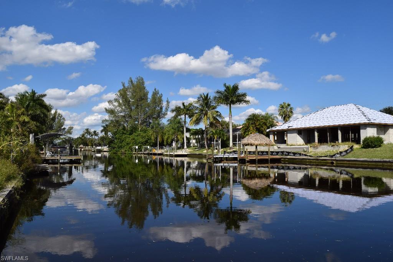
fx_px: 295
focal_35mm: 27
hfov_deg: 67.4
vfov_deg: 47.9
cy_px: 131
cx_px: 196
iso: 200
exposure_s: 1/500
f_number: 11
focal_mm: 18
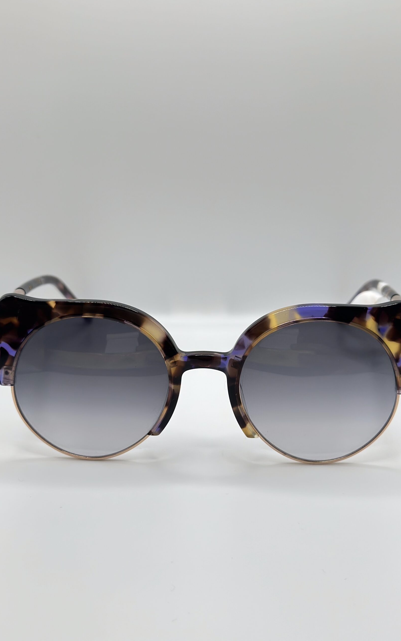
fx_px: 892
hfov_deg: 25.3
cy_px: 320
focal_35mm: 51
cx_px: 211
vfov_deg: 39.6
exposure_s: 1/499
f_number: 1.78
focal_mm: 6.86
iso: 80
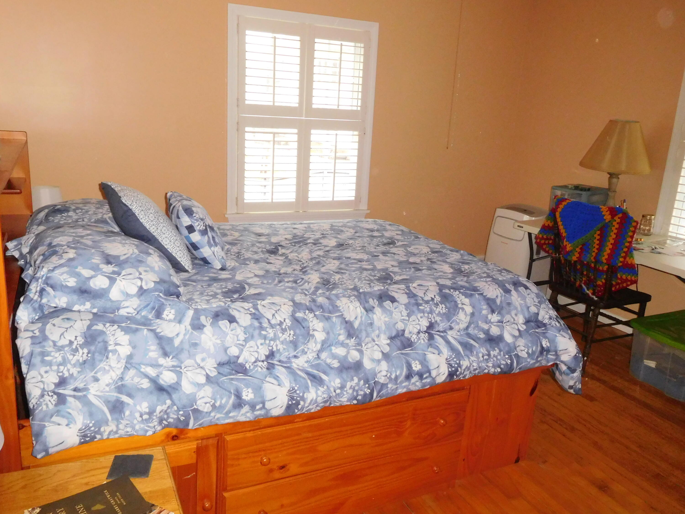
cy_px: 257
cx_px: 342
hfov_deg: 69.4
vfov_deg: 54.9
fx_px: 495
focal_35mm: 25
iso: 640
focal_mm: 4.5
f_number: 3.4
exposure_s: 1/30
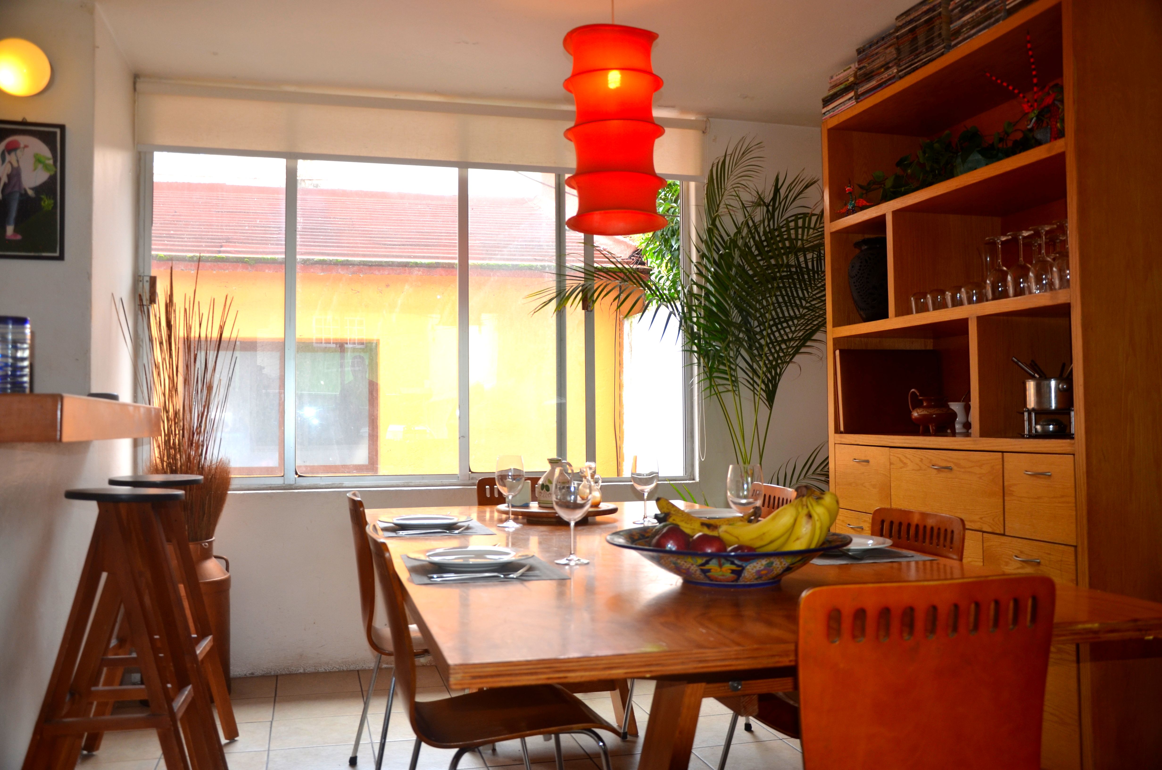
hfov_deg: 59.6
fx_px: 1015
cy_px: 385
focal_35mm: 32
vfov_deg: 41.5
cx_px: 581
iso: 200
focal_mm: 21
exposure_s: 1/100
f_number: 3.8
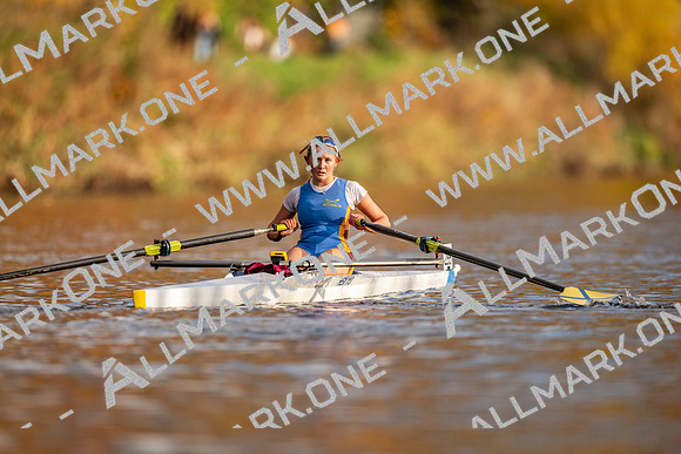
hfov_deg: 3.4
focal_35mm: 600
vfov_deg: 2.3
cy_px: 227
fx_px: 11352
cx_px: 340
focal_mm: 600
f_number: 4
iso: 360
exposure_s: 1/2500
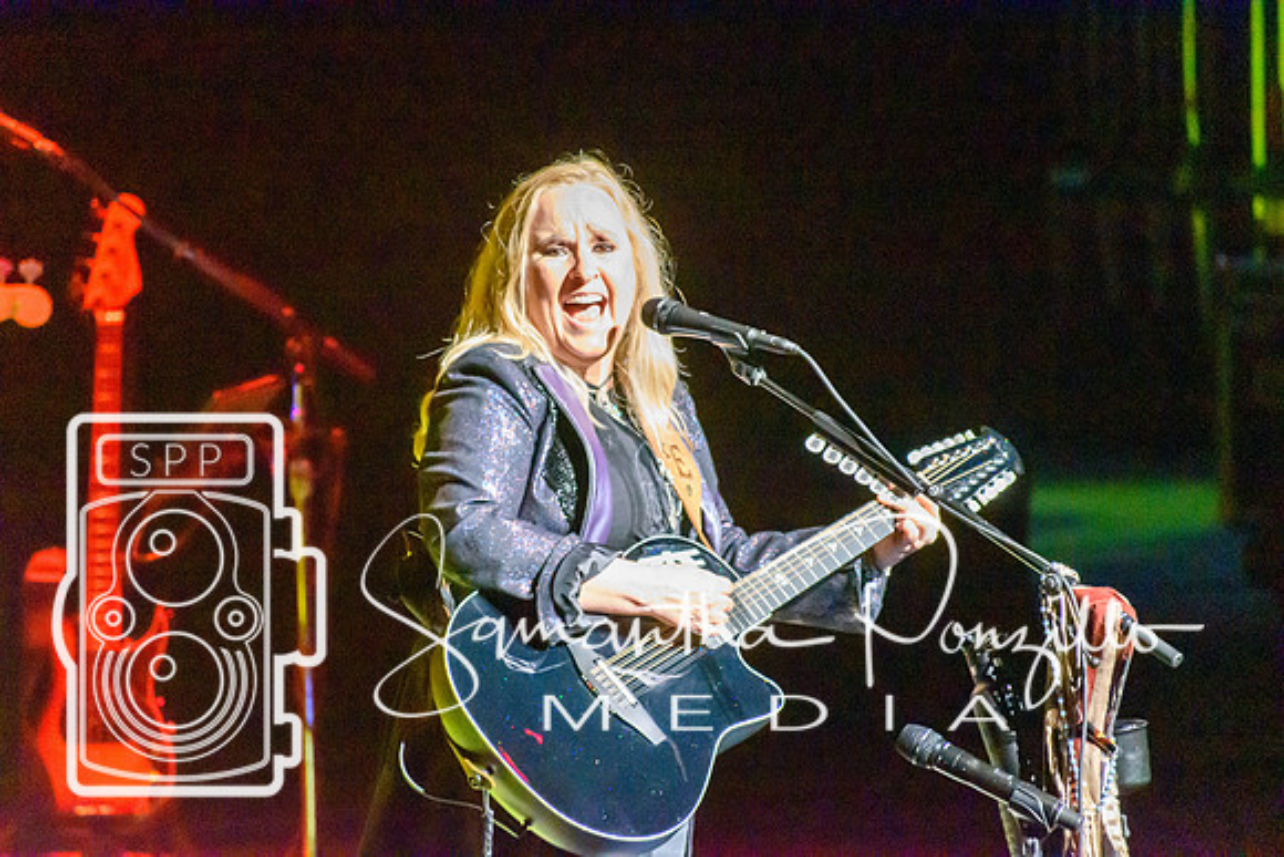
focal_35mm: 360
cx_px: 642
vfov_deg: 3.8
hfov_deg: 5.7
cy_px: 428
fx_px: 12842
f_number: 6
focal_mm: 240
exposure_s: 1/160
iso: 12800
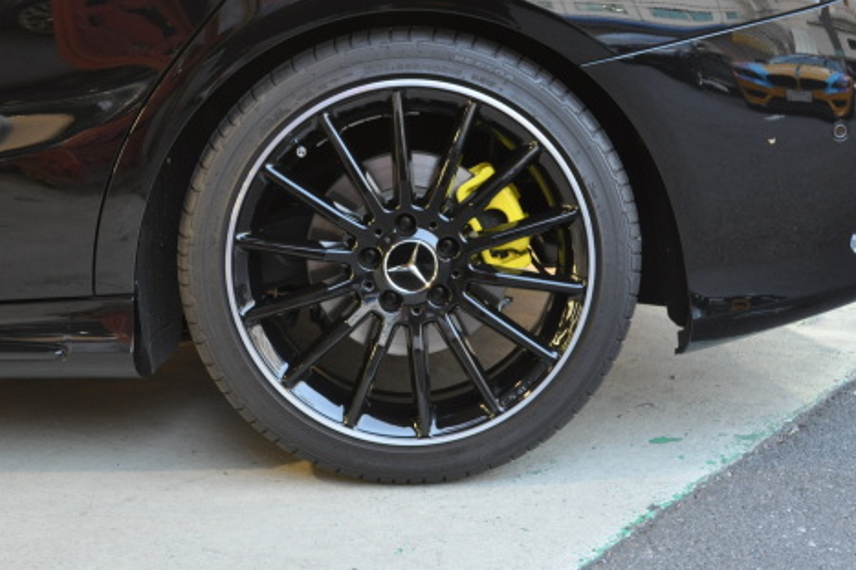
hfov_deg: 38.9
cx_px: 409
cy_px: 273
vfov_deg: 26.5
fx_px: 1212
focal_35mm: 51
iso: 800
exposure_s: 1/5
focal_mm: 30
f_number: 8
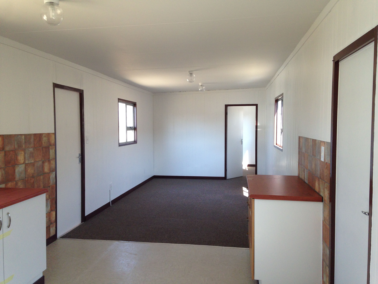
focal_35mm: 33
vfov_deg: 42.9
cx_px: 189
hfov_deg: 55.4
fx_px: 360
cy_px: 142
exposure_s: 1/120
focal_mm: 4.12
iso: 80
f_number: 2.4
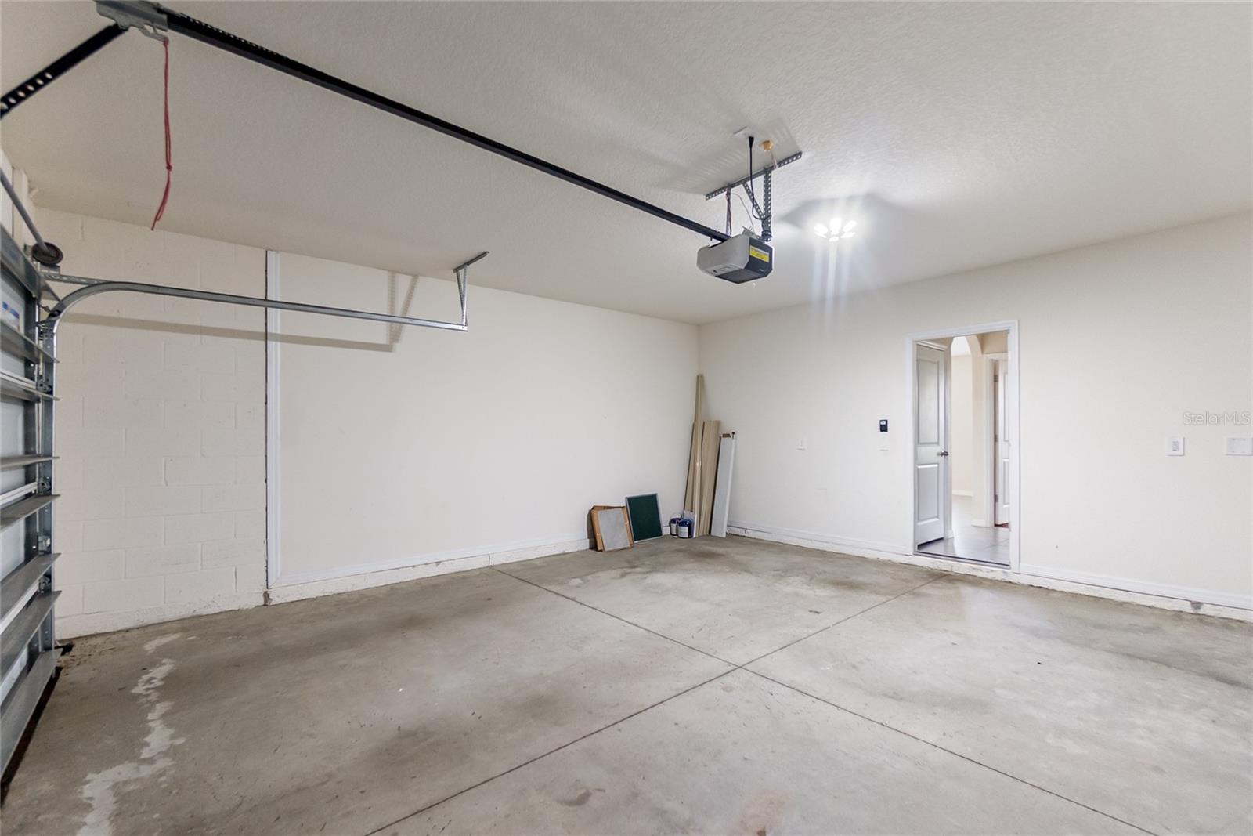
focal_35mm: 15
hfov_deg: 100.4
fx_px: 522
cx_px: 626
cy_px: 418
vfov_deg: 77.3
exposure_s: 1/30
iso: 1250
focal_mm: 10
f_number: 4
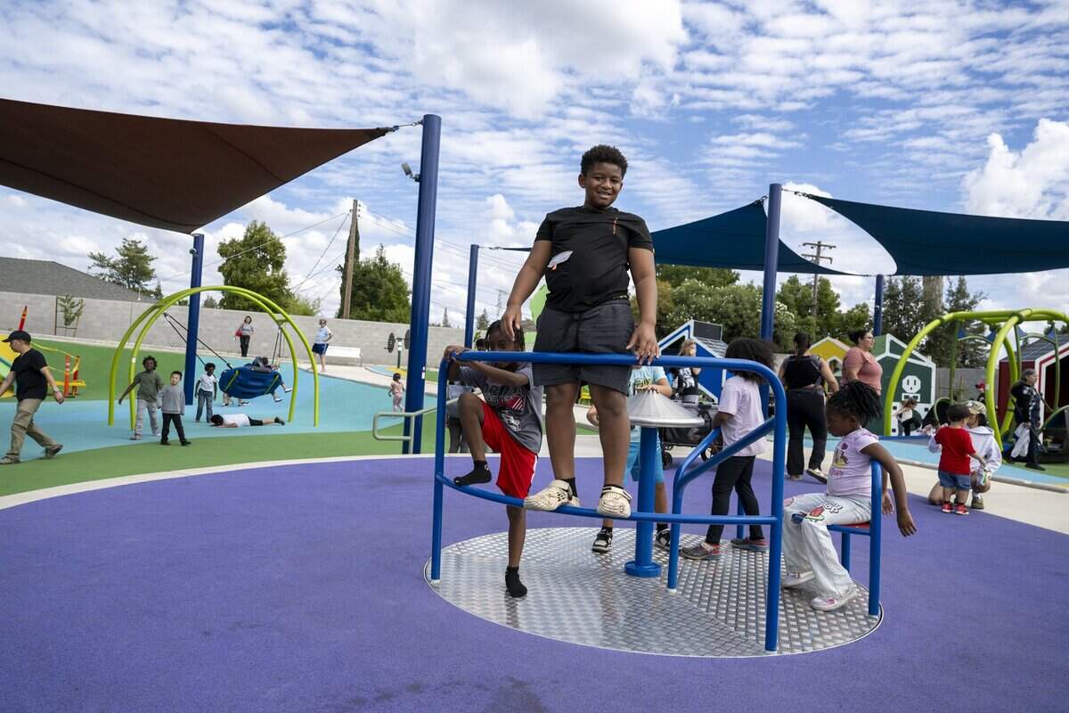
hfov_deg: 73.7
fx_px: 713
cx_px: 534
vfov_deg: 53.1
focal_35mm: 24
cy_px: 356
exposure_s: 1/2500
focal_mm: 24
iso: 200
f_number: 4.5
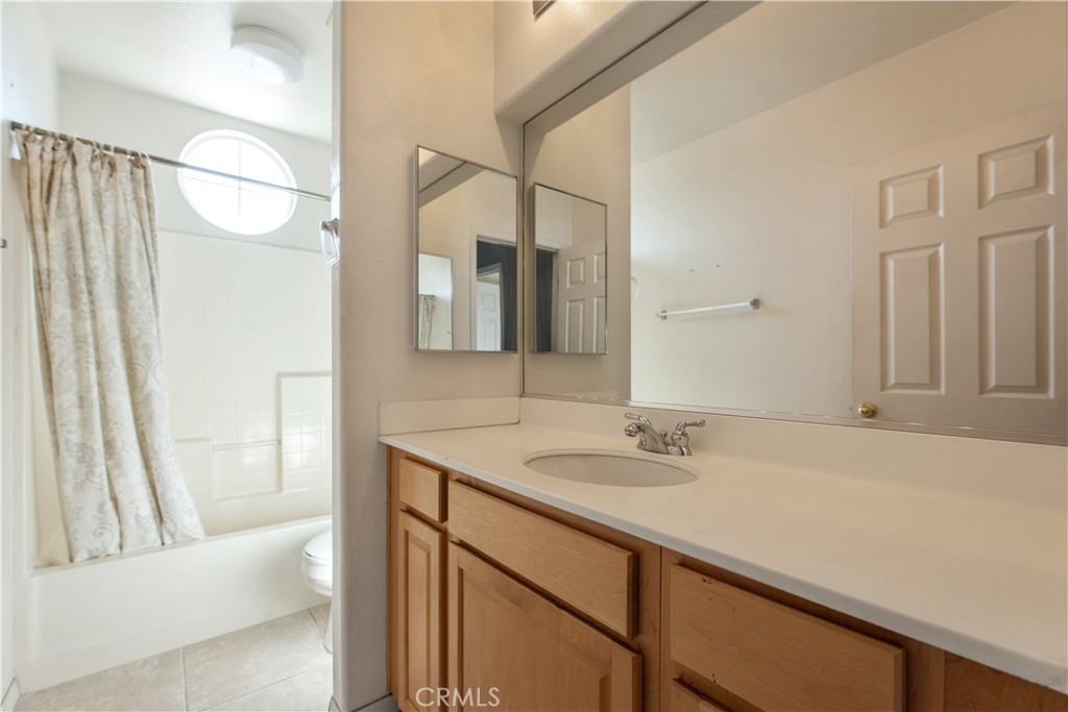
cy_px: 356
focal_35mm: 16
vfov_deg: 73.8
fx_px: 475
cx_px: 534
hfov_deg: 96.7
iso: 400
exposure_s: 1/125
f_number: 5.6
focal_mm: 16
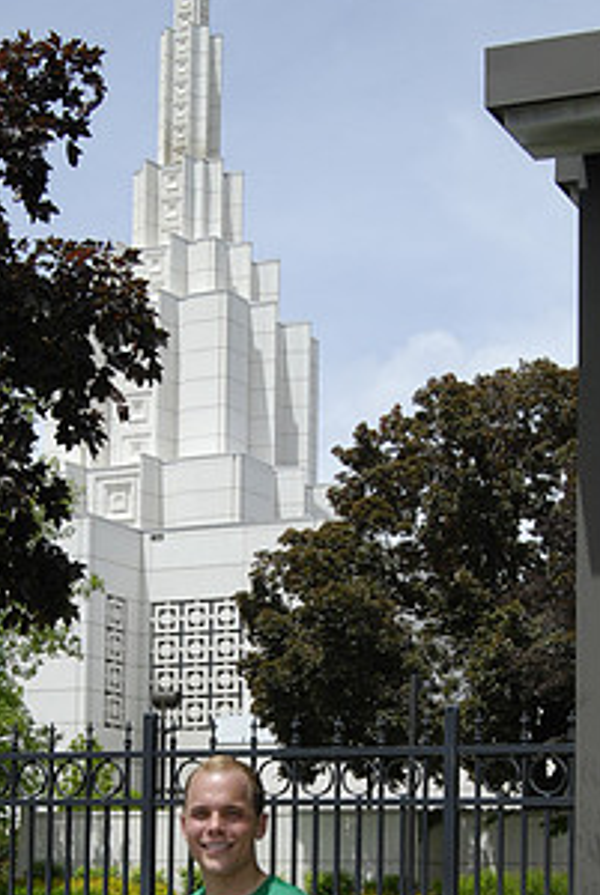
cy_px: 773
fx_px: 2167
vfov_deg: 22.9
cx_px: 239
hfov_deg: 15.7
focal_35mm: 87
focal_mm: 30
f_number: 10
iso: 400
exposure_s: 1/800
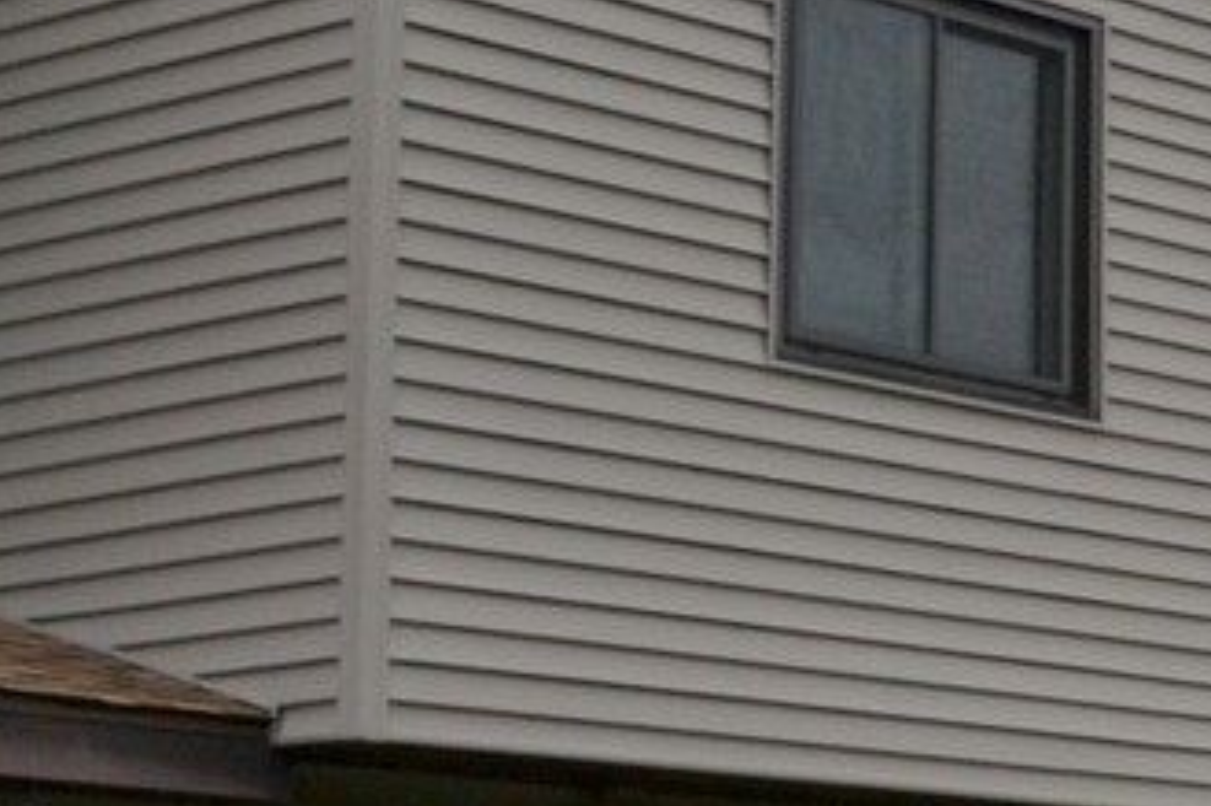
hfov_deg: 12.6
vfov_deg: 10.2
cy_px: 751
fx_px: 4472
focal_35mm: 133
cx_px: 2739
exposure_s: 1/100
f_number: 9
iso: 280
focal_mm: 18
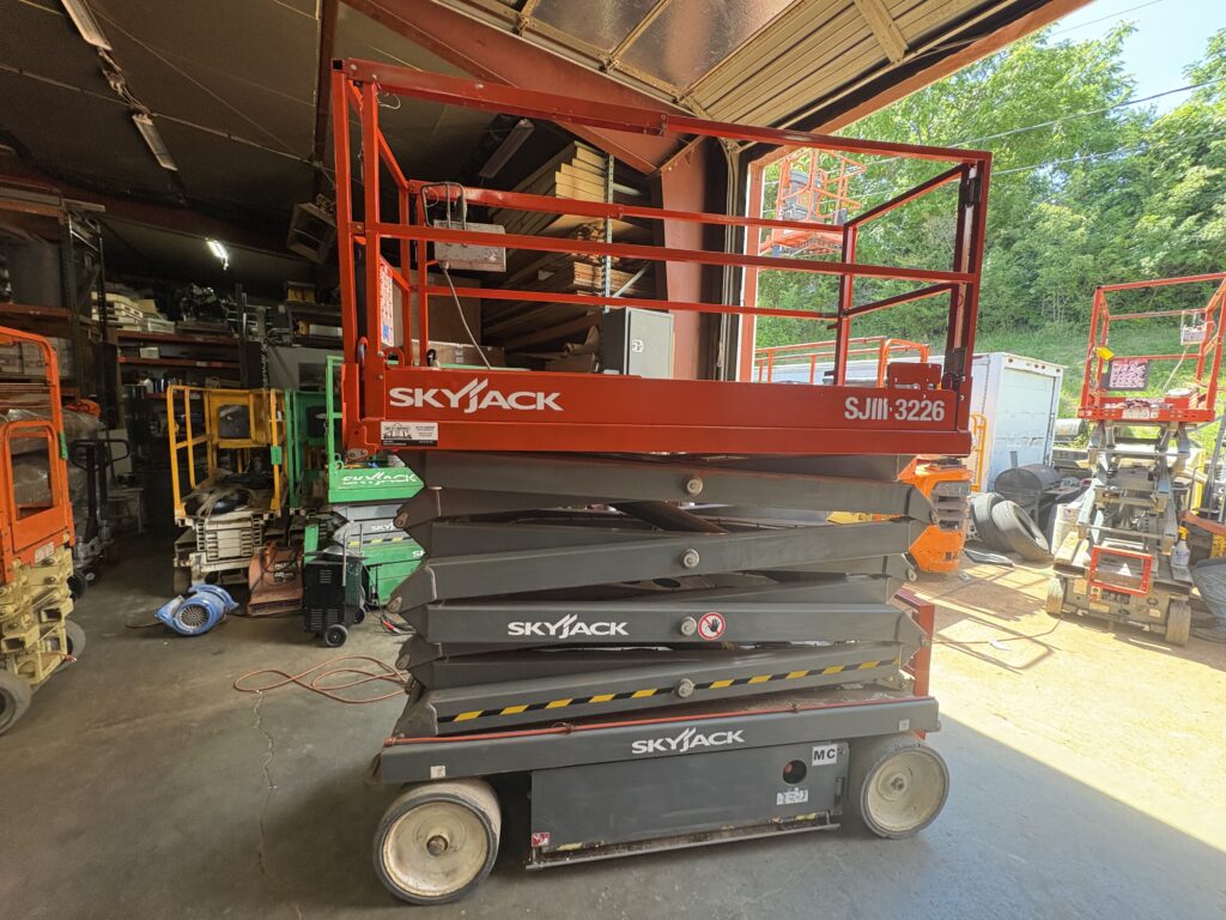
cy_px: 460
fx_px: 496
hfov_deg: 102.1
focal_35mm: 14
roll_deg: -1.0
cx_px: 613
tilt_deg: -3.3
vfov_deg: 85.7
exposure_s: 1/120
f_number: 2.2
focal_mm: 2.22
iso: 320
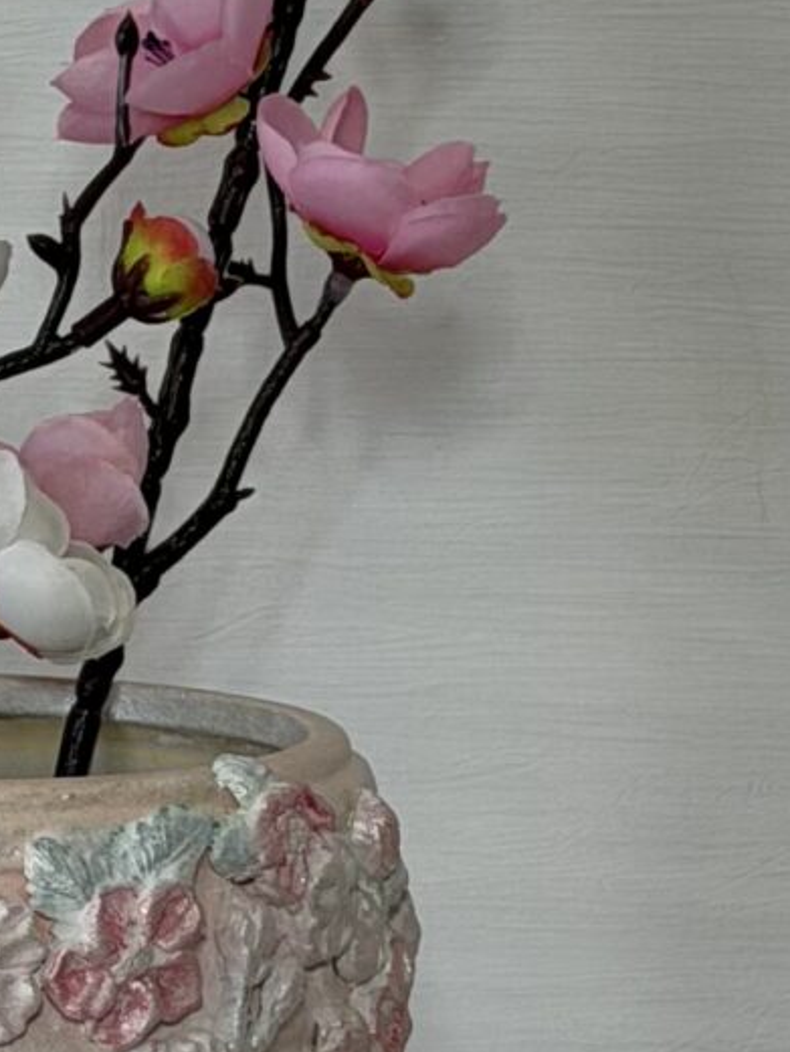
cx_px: -12
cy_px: 491
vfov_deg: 8.4
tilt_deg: -6.6
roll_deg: -0.7
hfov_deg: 6.3
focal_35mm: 236
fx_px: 7178
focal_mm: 6.76
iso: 100
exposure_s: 1/82
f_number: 1.78
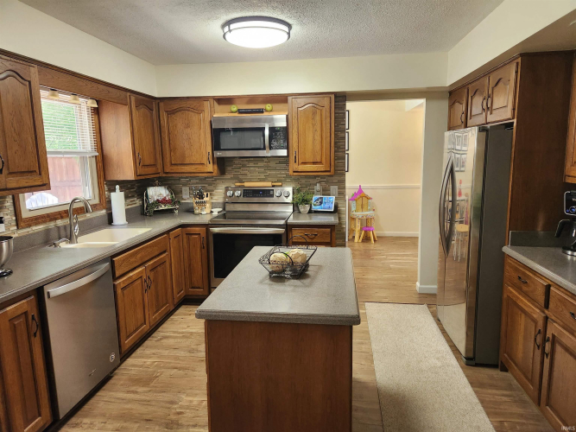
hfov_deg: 73.9
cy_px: 216
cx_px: 288
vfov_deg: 58.9
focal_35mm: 23
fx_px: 383
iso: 320
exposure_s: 1/120
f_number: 1.8
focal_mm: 5.4
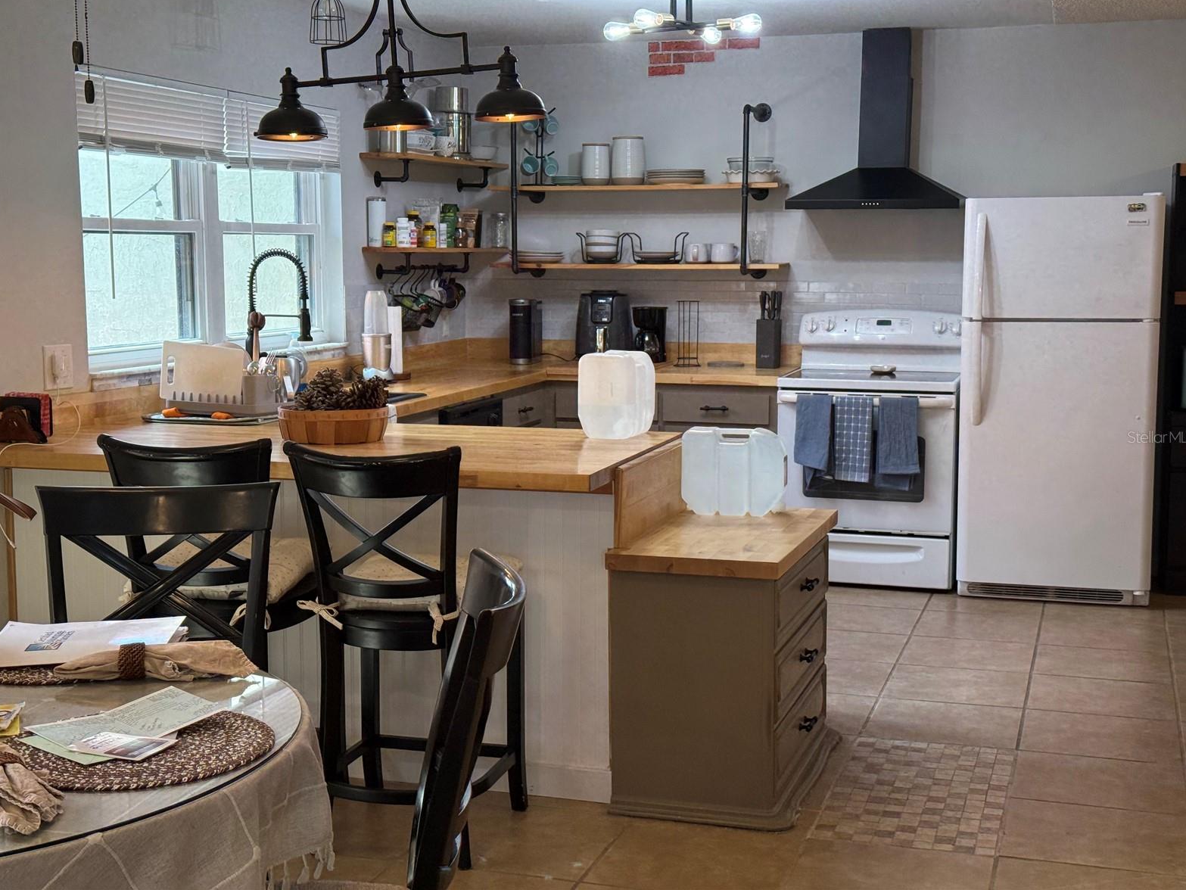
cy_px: 437
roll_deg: -0.3
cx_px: 593
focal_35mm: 49
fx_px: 1679
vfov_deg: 29.7
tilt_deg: -6.0
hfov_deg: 38.9
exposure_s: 1/120
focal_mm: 6.76
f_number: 1.78
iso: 200
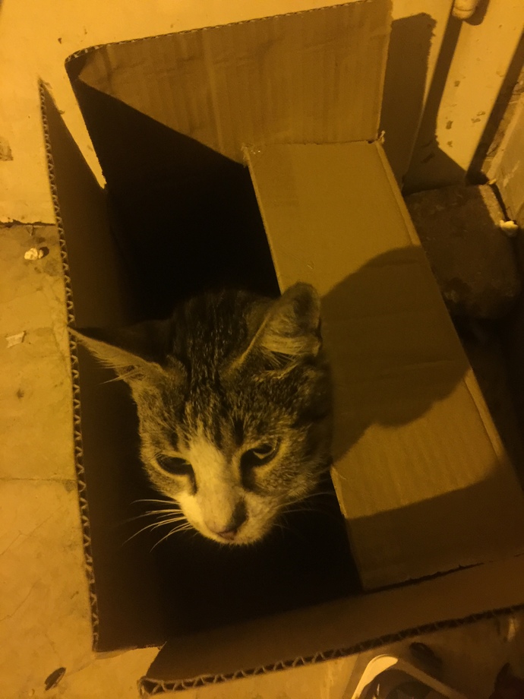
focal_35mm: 29
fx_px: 585
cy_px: 350
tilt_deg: -62.8
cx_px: 262
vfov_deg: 61.7
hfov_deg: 48.2
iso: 125
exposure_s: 1/4
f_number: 2.2
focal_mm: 4.15
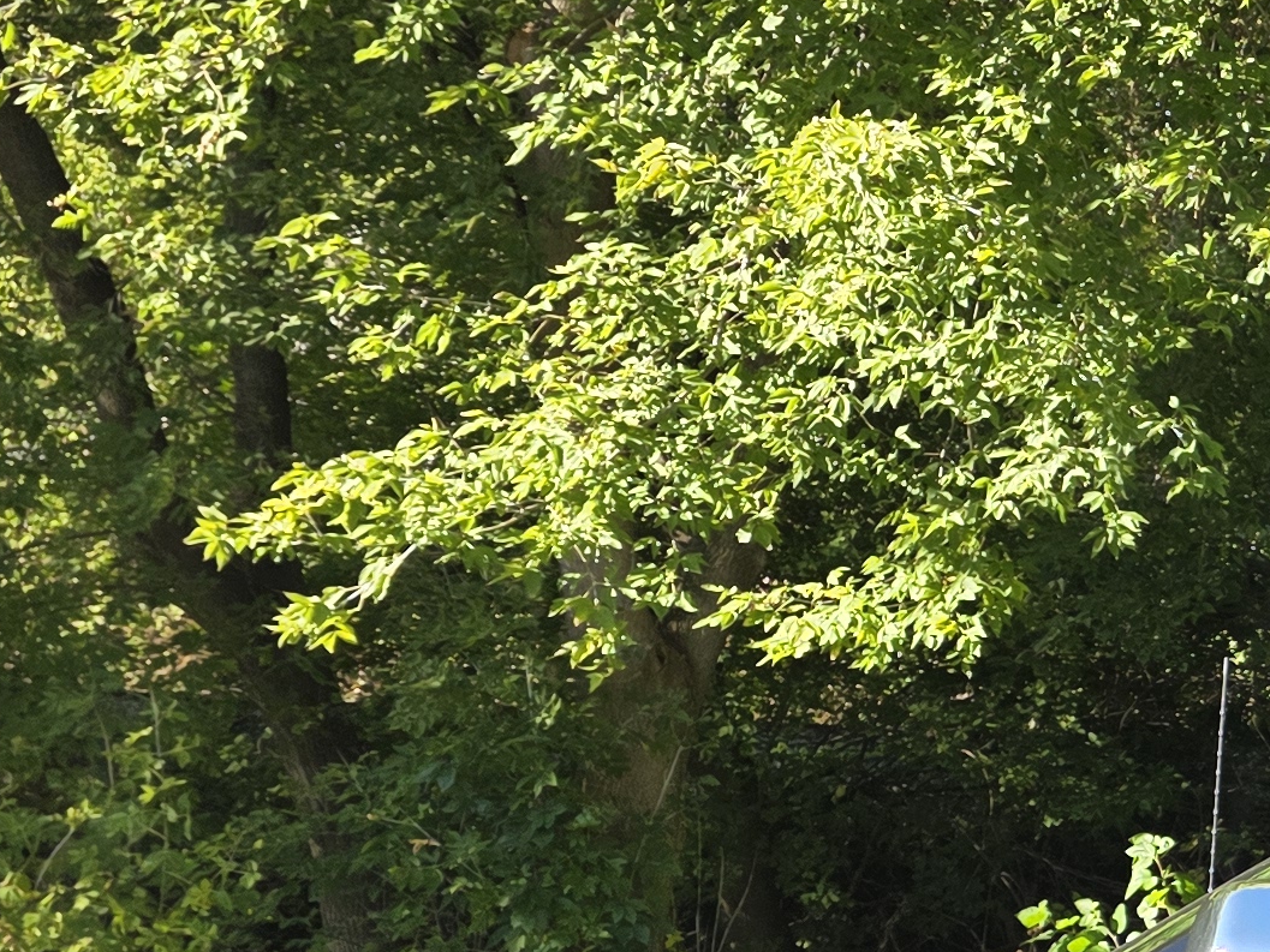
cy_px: 1103
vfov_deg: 16.4
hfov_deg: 18.4
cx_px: 2174
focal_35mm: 87
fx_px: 3192
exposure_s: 1/359
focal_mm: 6.3
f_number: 1.7
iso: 40
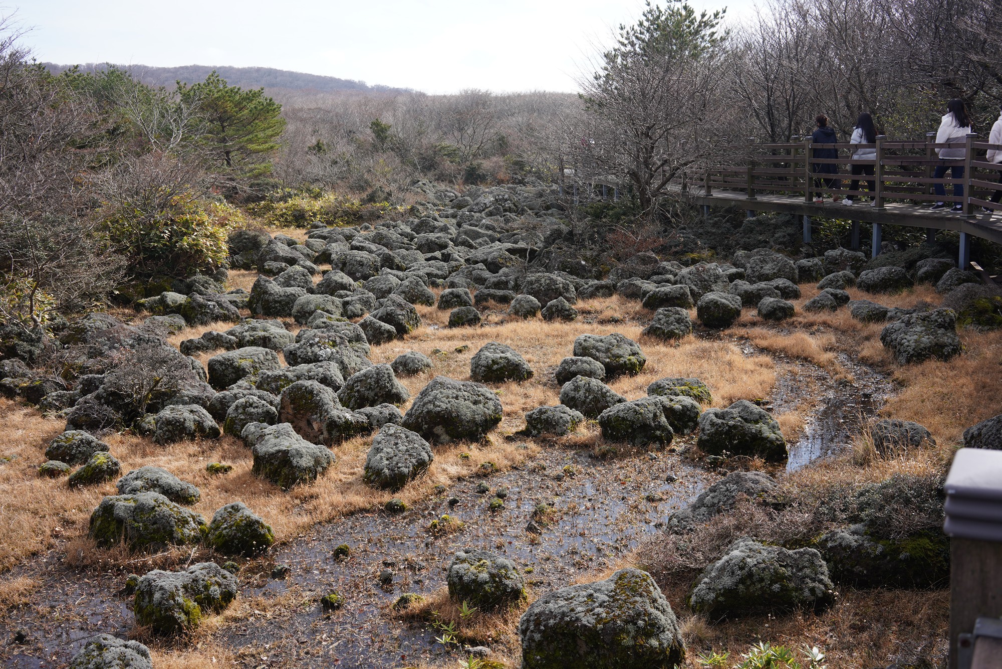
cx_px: 501
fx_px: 974
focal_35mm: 35
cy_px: 334
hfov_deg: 54.4
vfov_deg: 37.9
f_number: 9
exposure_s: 1/100
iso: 100
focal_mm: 35
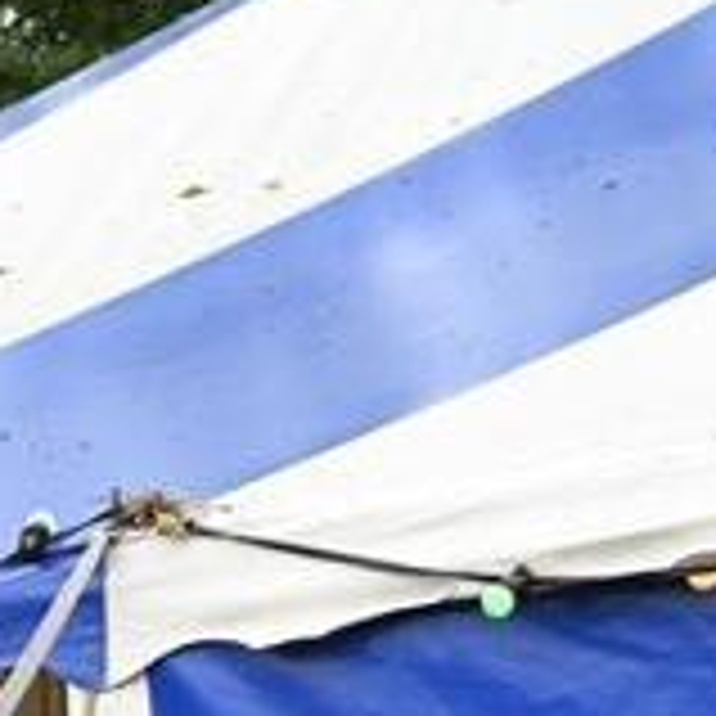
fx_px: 5219
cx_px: -626
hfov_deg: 7.6
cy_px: 1349
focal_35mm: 223
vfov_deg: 7.6
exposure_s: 1/250
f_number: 4
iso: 220
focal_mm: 42
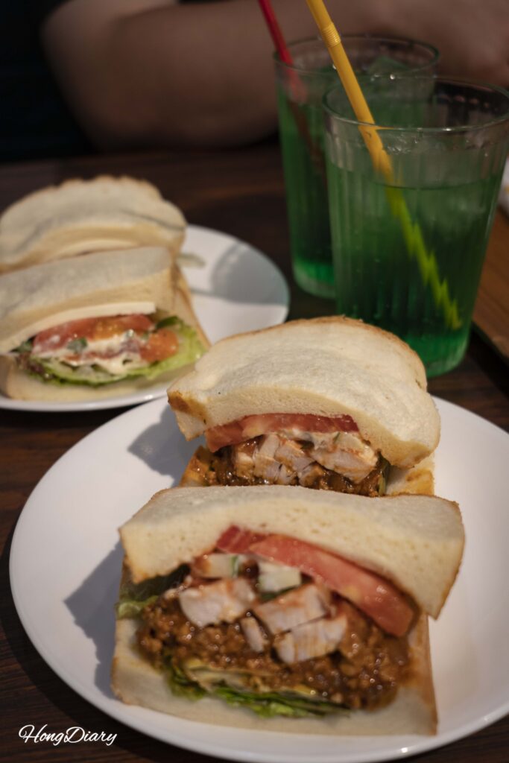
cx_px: 254
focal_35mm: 42
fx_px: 890
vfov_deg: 46.4
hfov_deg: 31.9
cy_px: 382
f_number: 5.6
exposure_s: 1/60
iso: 640
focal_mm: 42
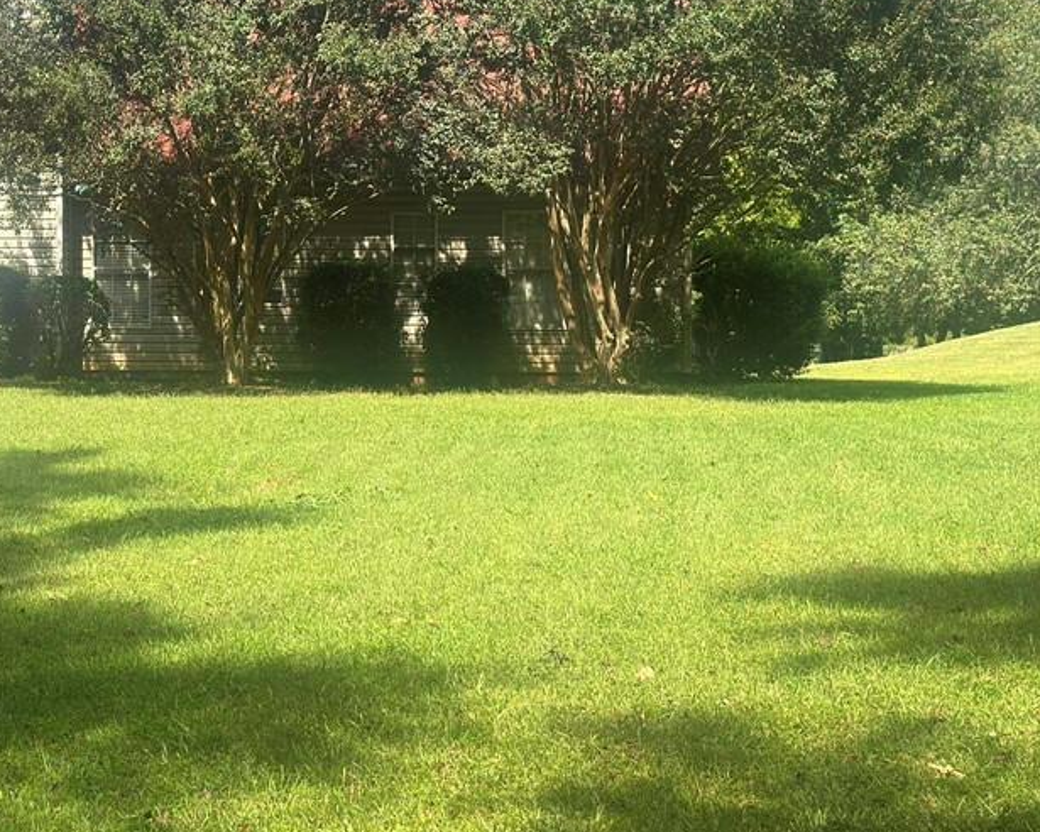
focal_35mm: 78
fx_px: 2401
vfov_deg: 19.6
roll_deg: -0.8
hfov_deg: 24.0
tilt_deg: -0.6
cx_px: 178
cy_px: 357
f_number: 1.78
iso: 80
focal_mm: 6.86
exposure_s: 1/2597
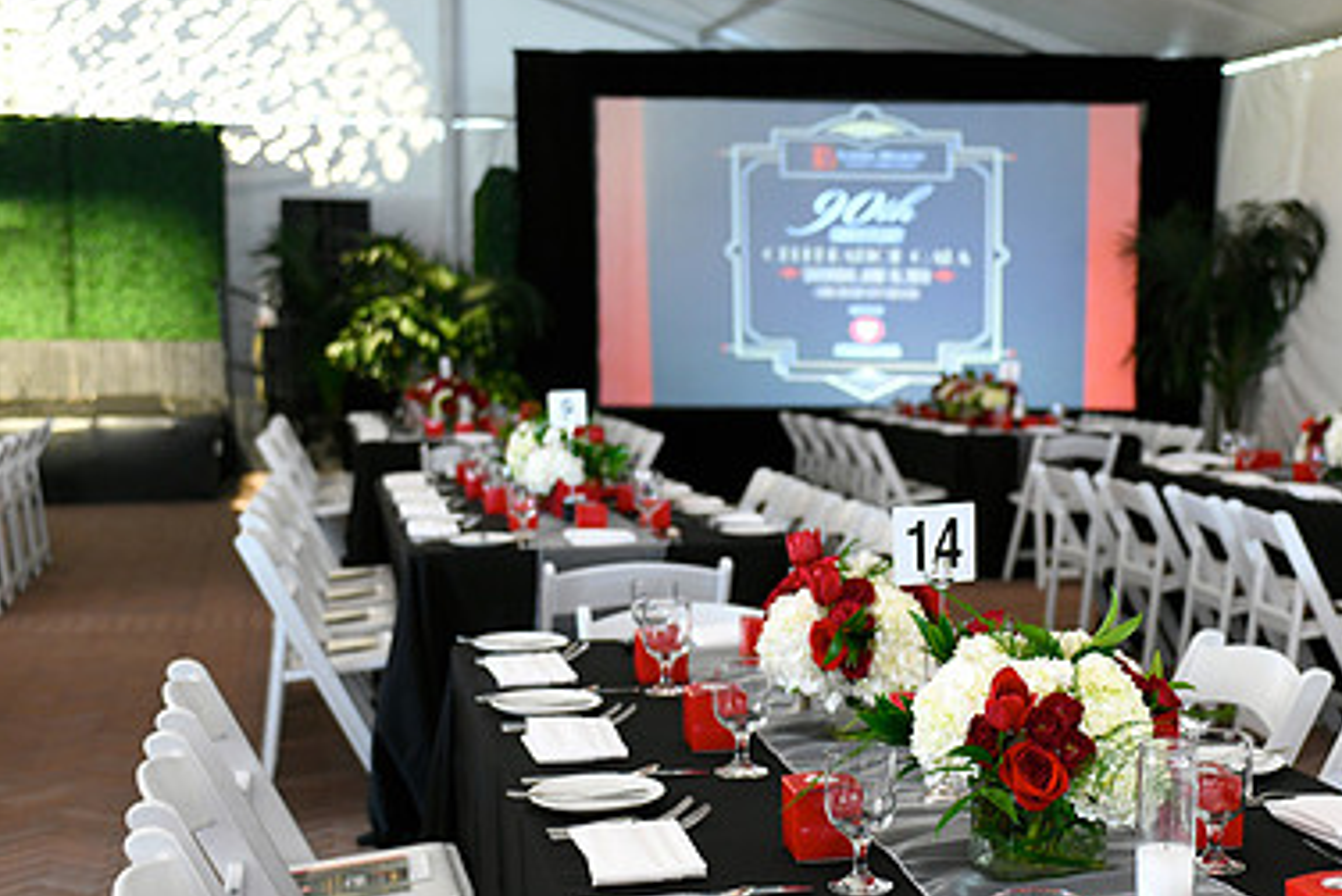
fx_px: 2014
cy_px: 519
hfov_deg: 36.5
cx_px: 882
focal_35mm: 54
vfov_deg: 25.1
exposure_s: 1/80
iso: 1600
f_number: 3.2
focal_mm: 35
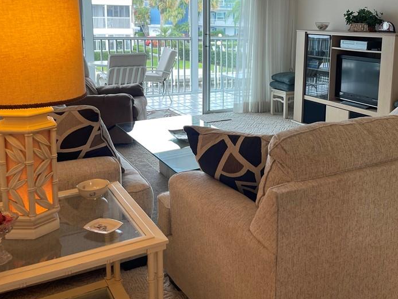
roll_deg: -0.6
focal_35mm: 37
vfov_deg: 38.0
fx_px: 425
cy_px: 89
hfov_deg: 49.4
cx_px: 262
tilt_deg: -10.0
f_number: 1.6
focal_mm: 5.1
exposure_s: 1/120
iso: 64
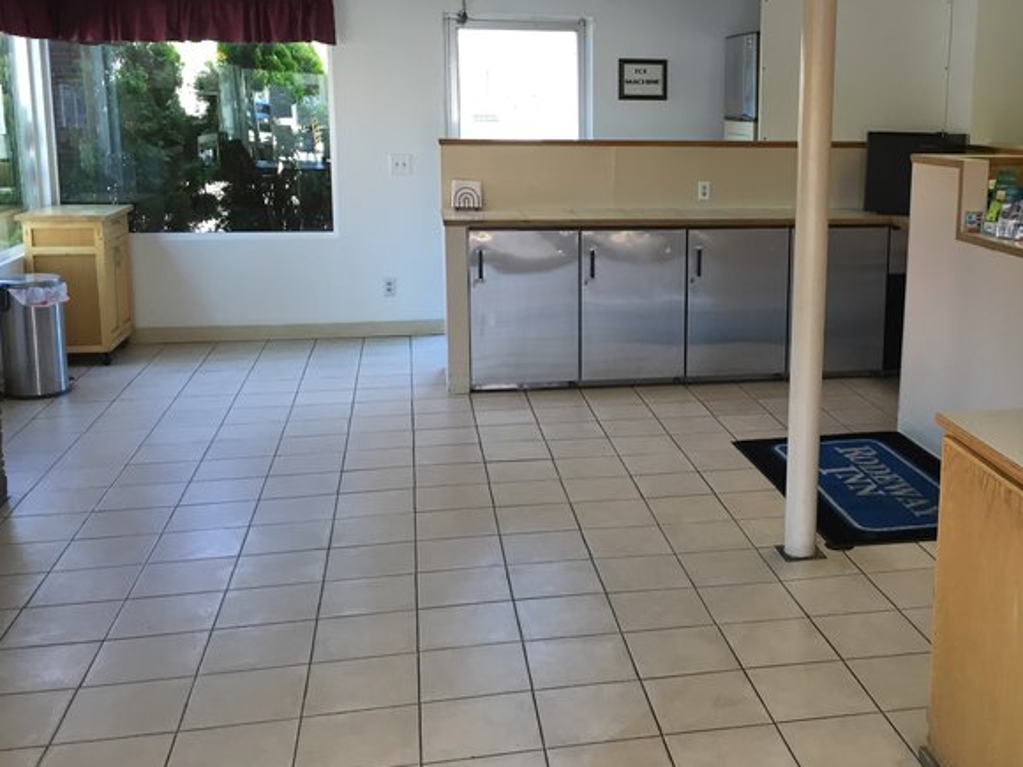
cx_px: 700
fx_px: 1182
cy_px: 314
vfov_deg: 35.9
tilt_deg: -9.9
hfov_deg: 45.9
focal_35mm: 40
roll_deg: +0.1
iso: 32
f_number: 2.2
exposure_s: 1/30
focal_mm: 4.15
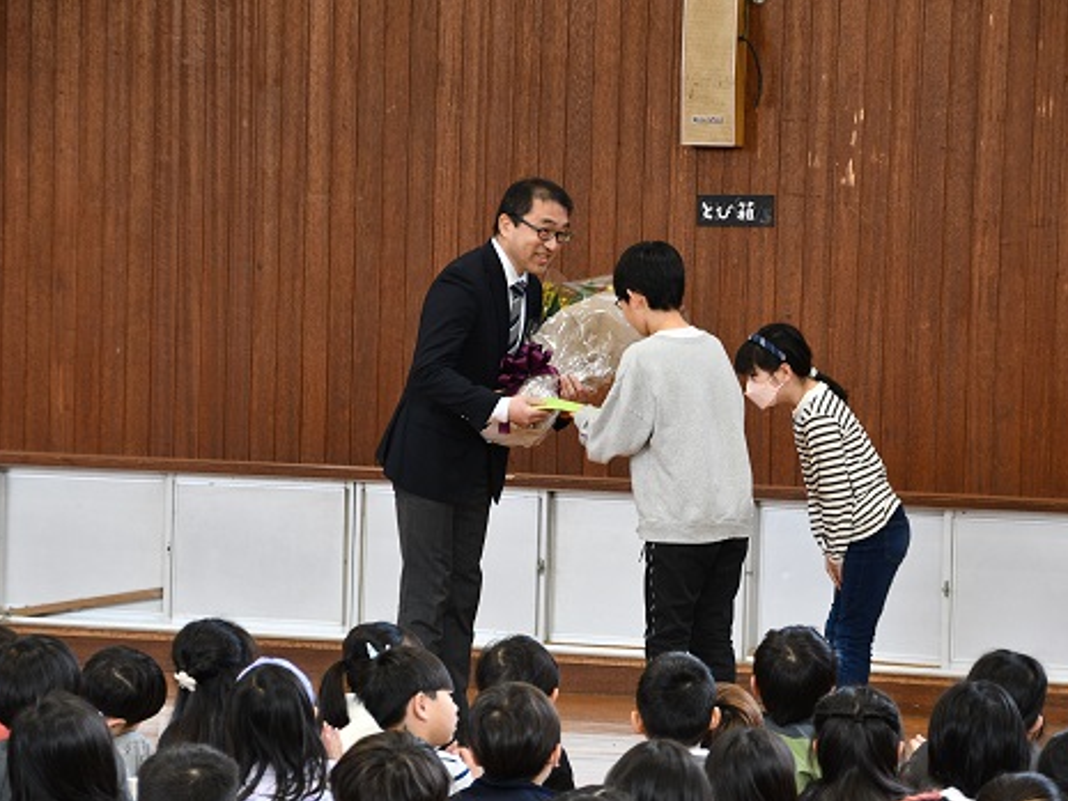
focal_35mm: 161
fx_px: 4969
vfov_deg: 9.2
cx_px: 576
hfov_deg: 12.3
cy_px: 403
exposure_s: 1/125
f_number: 5.6
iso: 1600
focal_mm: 98
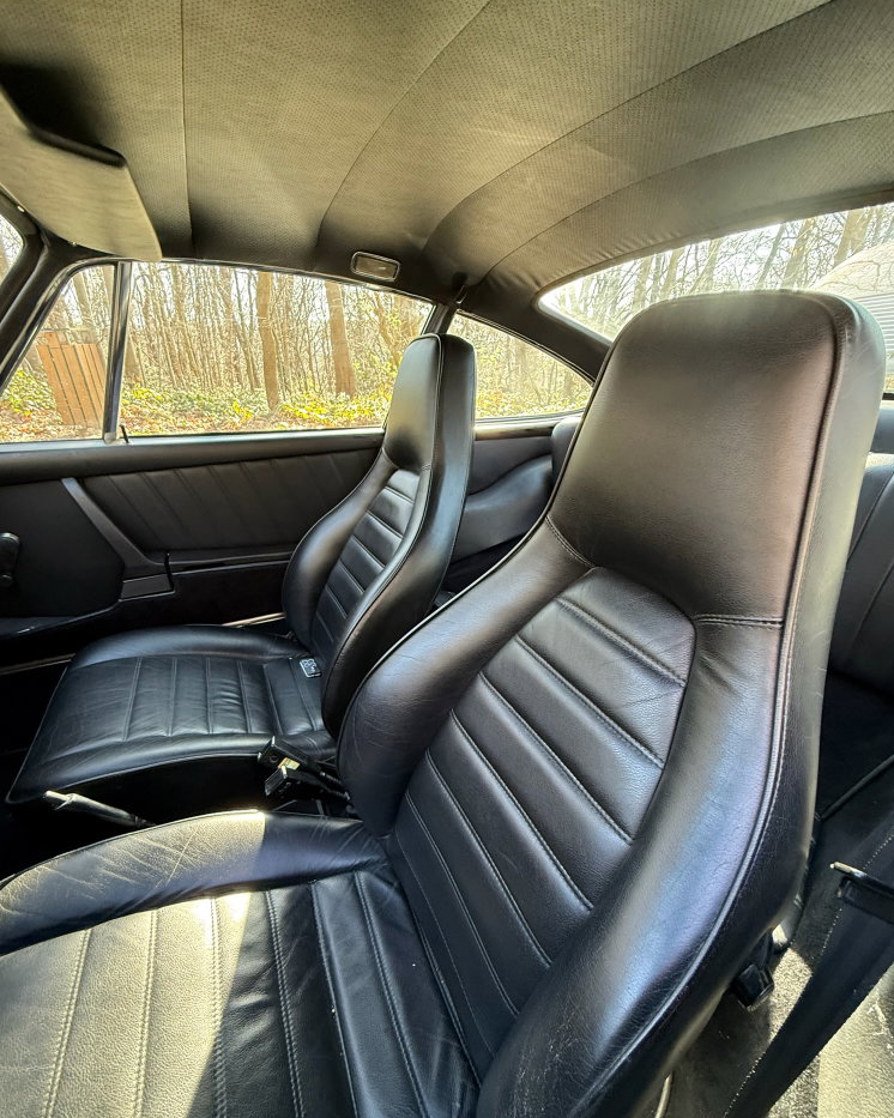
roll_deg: +0.7
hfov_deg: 84.0
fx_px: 496
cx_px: 441
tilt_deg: -28.6
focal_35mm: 15
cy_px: 602
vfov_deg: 96.6
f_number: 2.2
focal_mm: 2.22
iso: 320
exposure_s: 1/81
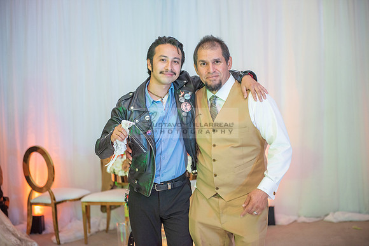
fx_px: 718
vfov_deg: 19.5
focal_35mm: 70
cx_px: 184
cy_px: 123
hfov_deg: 28.8
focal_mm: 70
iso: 1000
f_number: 2.8
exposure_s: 1/160
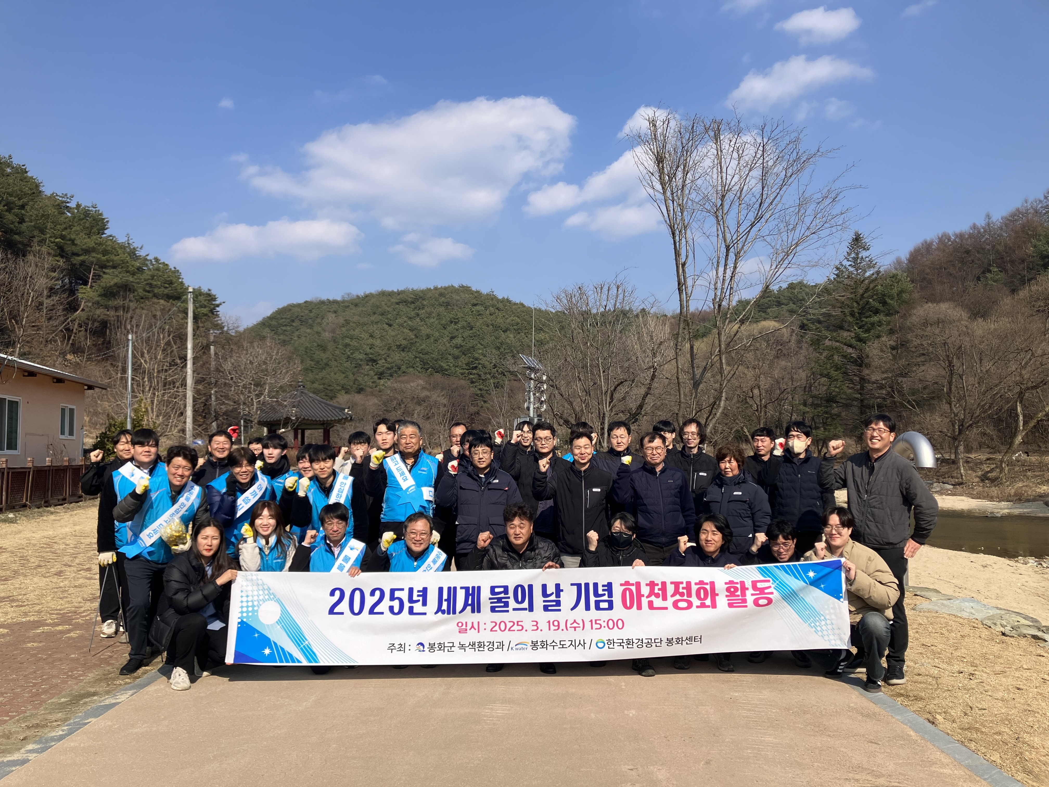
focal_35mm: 28
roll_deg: -0.8
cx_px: 524
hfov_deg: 63.4
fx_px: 849
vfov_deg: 49.7
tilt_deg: +3.2
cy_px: 394
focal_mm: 3.99
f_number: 1.8
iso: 32
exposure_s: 1/2703
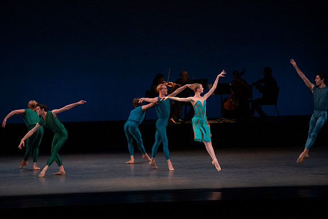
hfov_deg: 10.5
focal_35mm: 196
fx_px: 1786
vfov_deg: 7.0
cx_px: 164
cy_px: 110
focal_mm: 196
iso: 8000
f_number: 7.1
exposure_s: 1/400
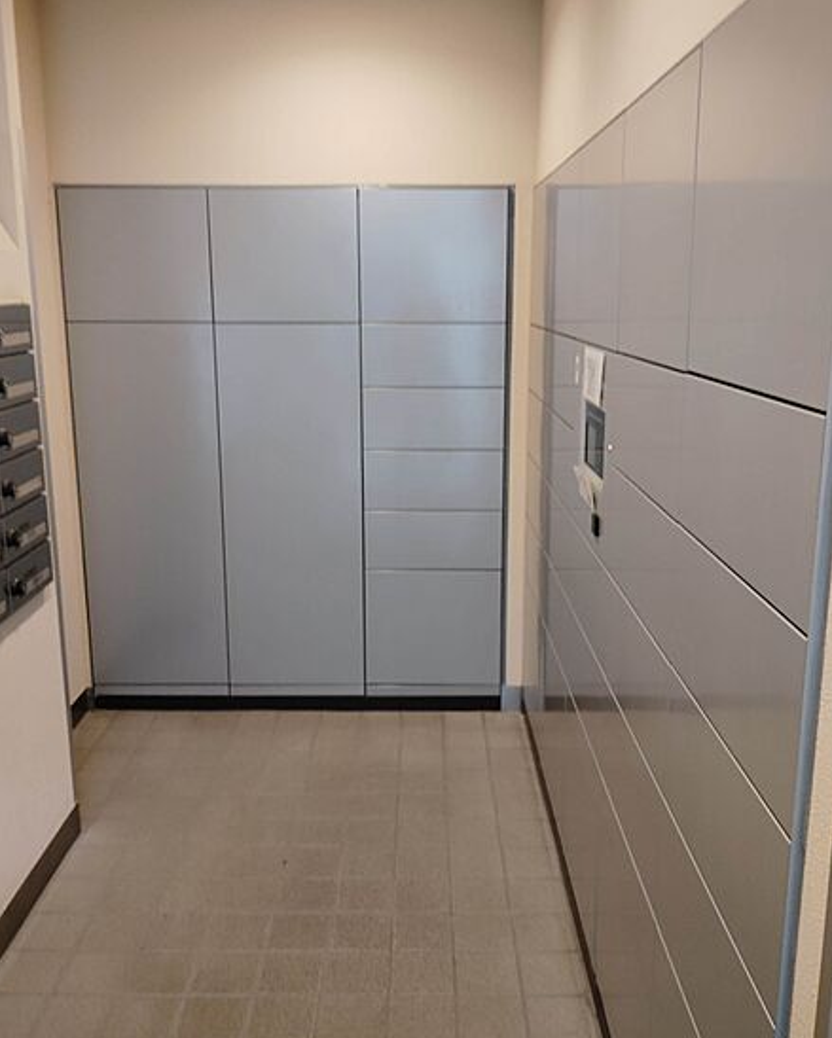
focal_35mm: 31
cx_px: 412
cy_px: 500
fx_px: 953
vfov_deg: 57.1
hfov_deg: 47.1
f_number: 1.8
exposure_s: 1/33.3
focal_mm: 4.25
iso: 334
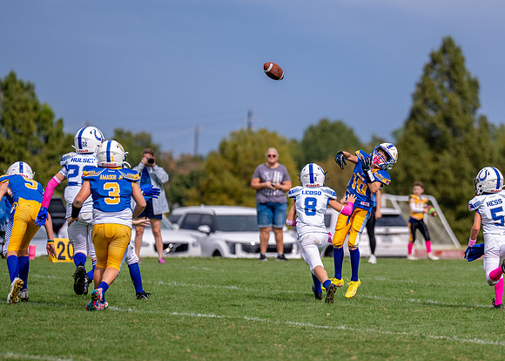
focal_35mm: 301
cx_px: 370
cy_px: 220
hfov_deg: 6.7
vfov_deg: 4.8
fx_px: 4319
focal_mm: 200
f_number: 2.8
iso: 250
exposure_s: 1/8000
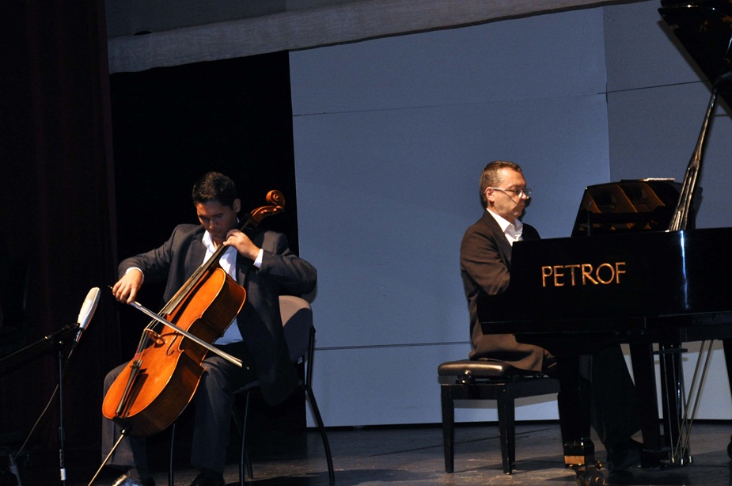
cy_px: 257
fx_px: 2091
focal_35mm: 103
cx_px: 358
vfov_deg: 13.3
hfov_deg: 19.9
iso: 800
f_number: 5.3
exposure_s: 1/60
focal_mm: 62
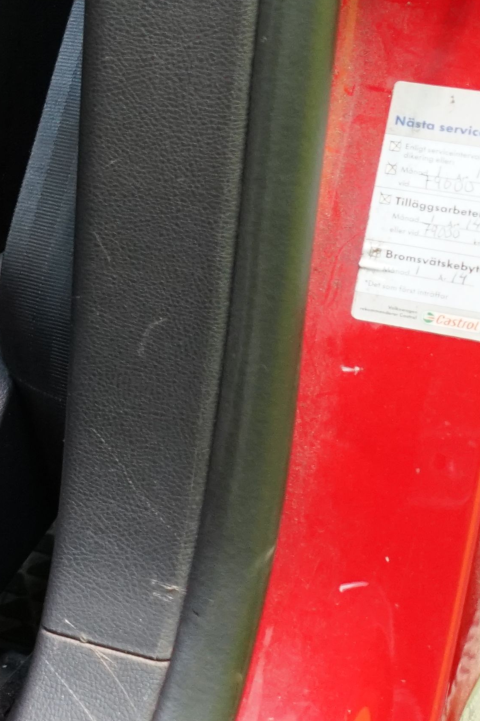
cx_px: -772
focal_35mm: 103
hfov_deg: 10.7
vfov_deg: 19.5
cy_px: 104
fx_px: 2060
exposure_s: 1/30
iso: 1250
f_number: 3.5
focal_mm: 29
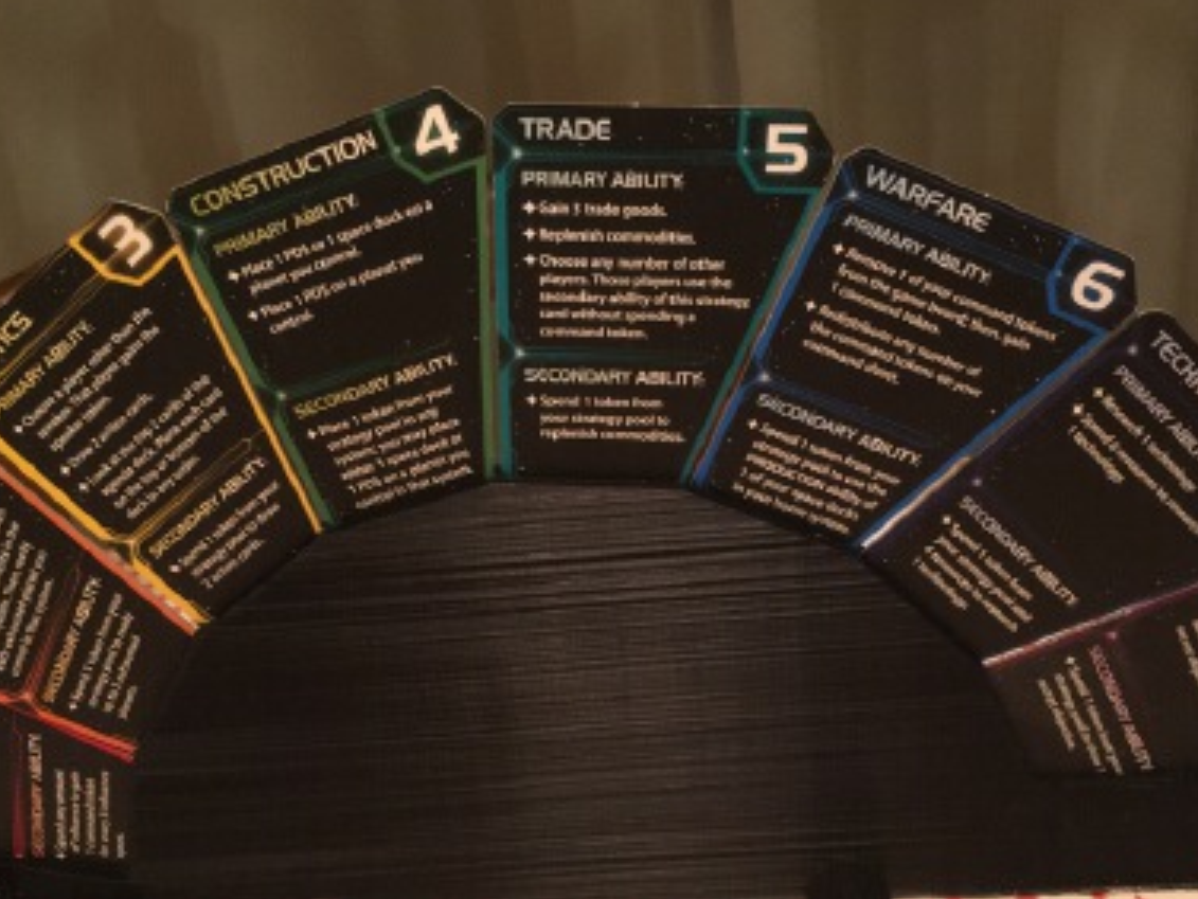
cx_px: 599
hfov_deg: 45.8
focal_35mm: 41
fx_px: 1419
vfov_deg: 34.9
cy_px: 569
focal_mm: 4.15
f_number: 2.2
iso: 250
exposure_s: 1/17
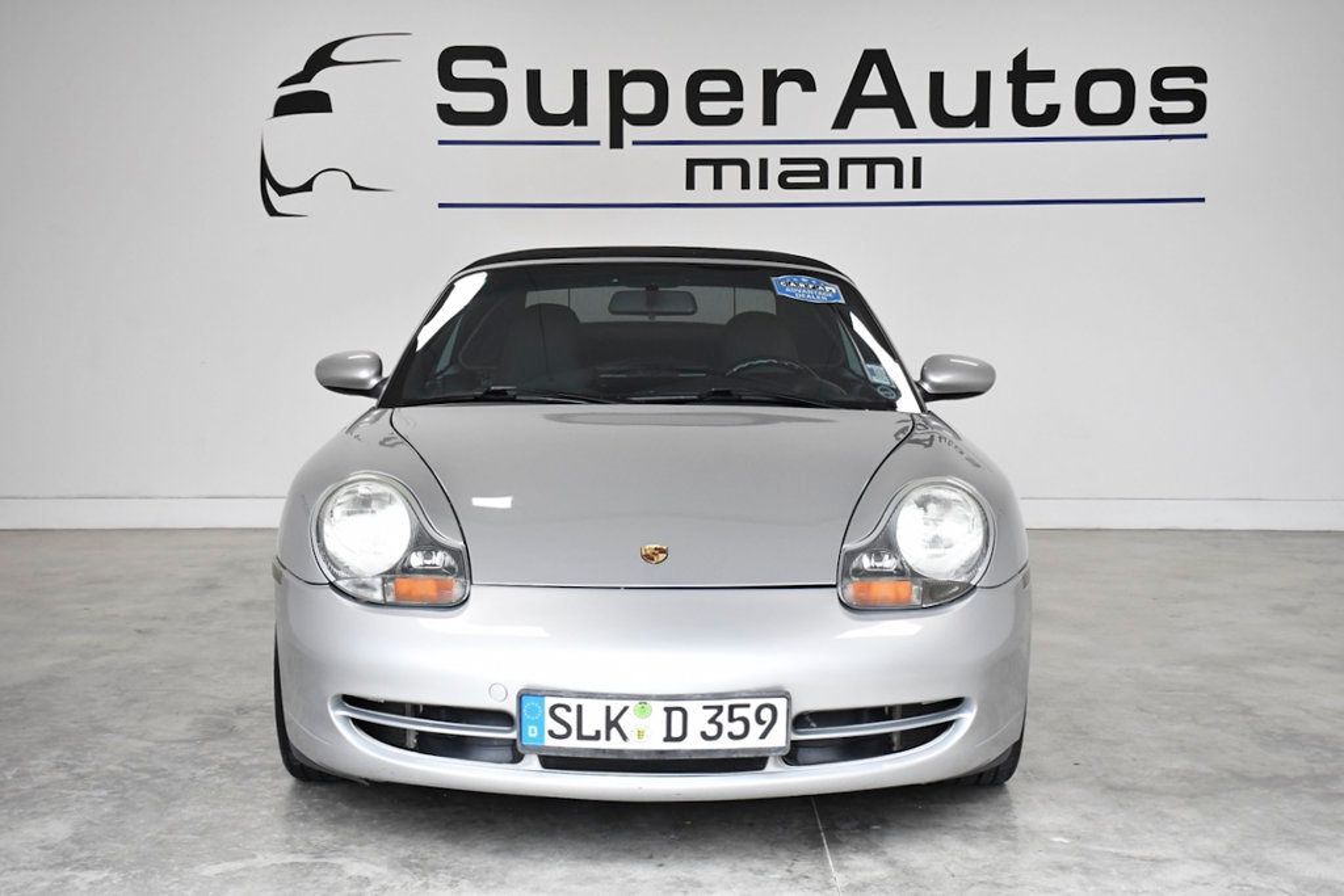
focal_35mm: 52
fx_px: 1941
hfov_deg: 38.2
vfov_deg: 26.0
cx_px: 672
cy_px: 448
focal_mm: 35
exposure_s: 1/1000
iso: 2500
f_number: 6.3
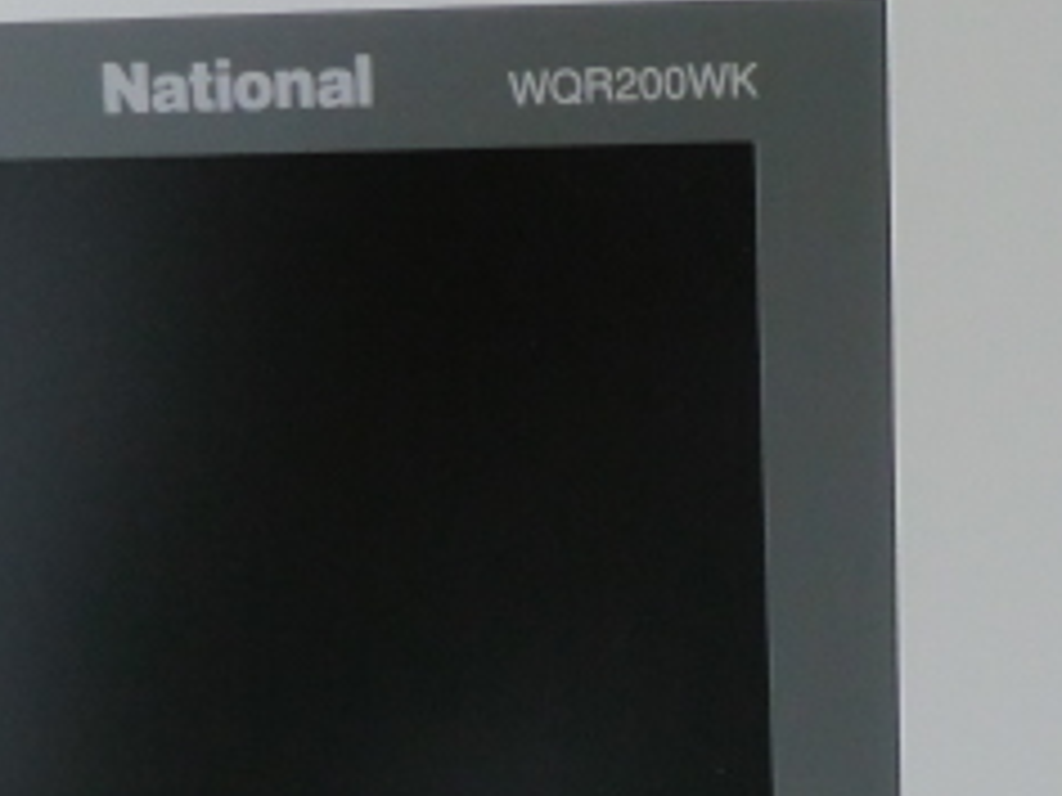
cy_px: 459
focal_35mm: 65
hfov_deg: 29.5
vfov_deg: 22.6
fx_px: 1994
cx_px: 752
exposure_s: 1/60
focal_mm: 4.3
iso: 250
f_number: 3.2
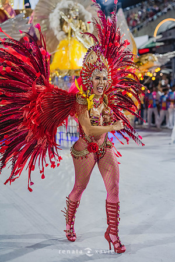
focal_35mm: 50
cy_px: 131
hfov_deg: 27.0
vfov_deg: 39.6
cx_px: 88
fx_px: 365
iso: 2000
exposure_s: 1/2000
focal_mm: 50
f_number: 2
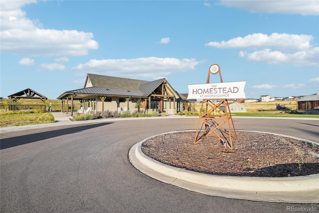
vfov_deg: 72.0
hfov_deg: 95.0
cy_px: 106
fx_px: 146
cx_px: 160
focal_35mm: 16
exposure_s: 1/500
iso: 400
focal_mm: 11
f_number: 8
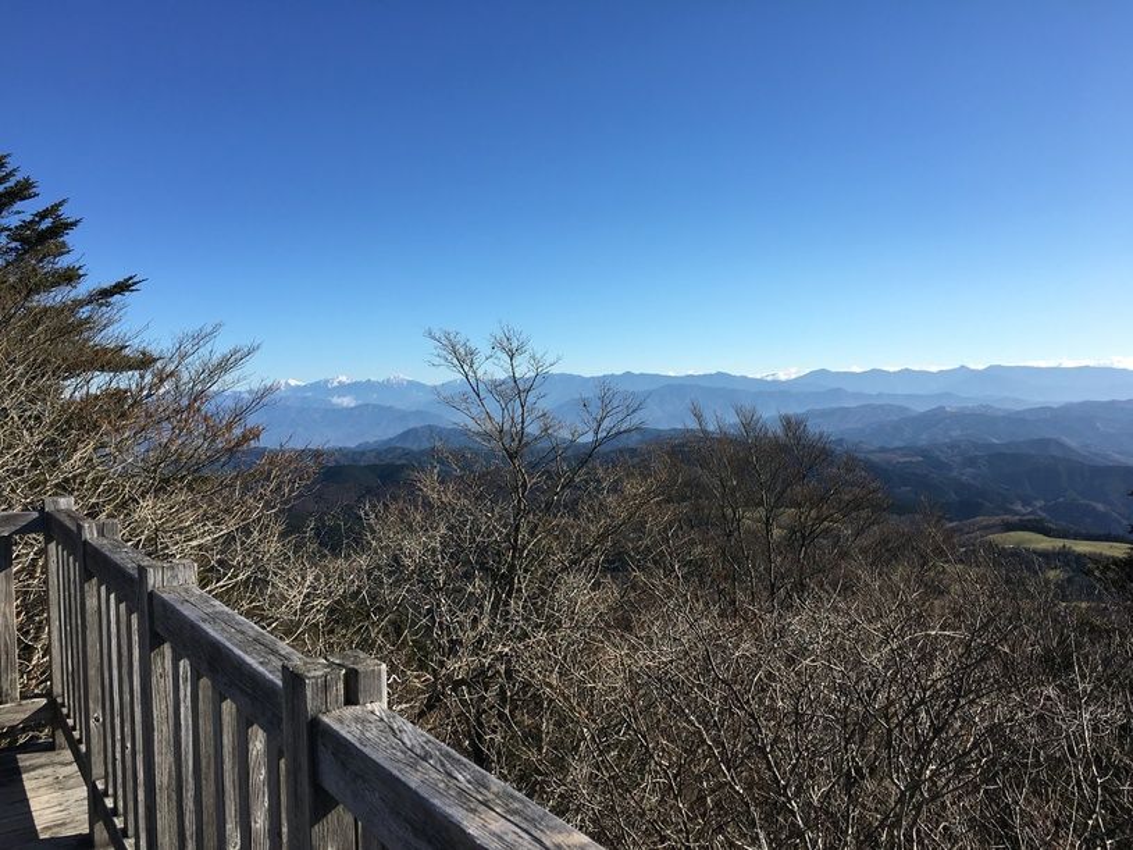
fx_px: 949
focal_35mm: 29
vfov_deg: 48.2
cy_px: 425
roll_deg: +1.5
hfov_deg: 61.7
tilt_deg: -2.0
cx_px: 566
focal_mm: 4.15
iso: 25
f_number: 2.2
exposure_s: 1/1672
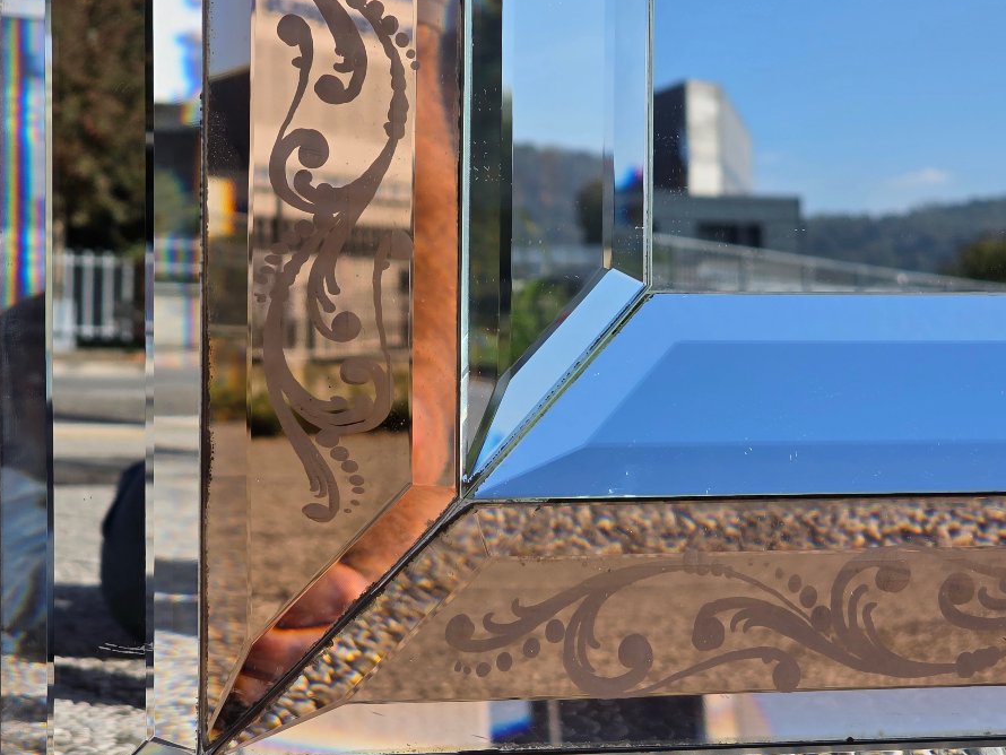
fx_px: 2703
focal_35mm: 93
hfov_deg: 21.1
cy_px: 409
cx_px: 502
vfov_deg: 15.9
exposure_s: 1/2483
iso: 50
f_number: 2.4
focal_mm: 7.9
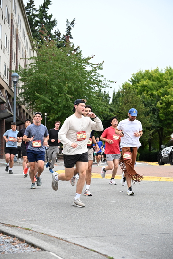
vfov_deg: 31.0
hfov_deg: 20.9
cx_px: 86
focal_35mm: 65
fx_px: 468
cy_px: 130
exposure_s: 1/800
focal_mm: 65
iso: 1600
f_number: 4
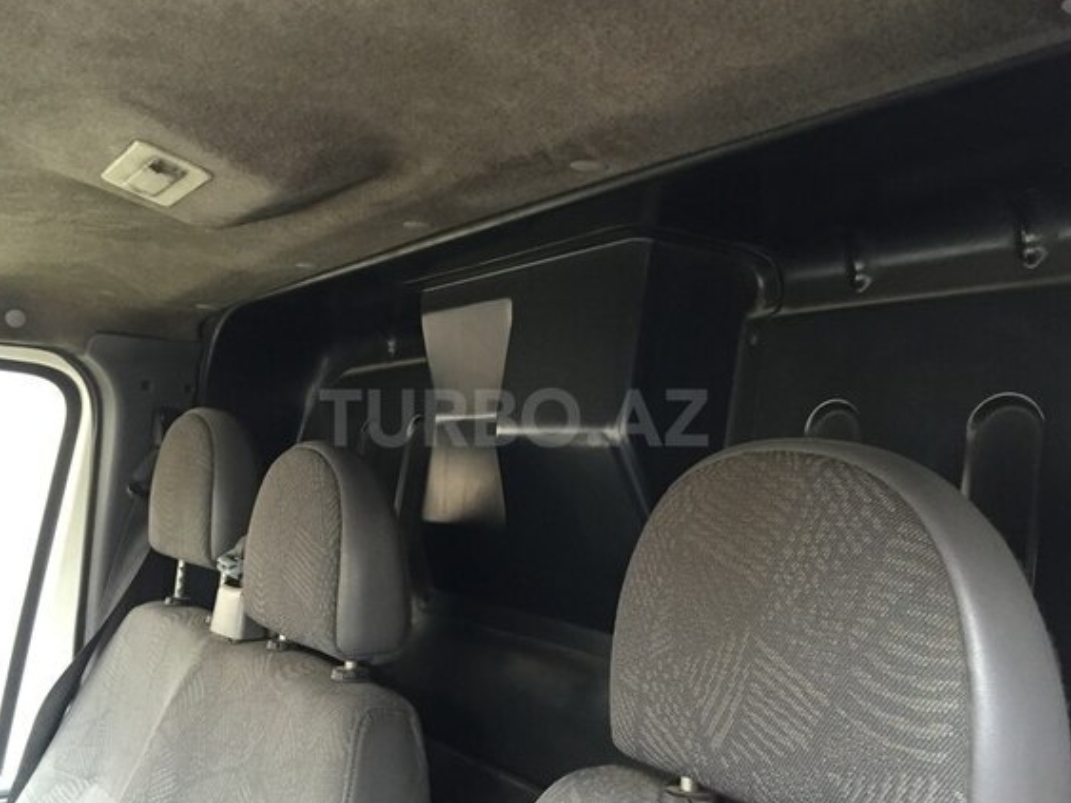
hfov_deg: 54.0
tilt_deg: +5.5
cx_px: 514
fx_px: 1052
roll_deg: -4.0
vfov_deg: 41.8
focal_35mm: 34
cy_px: 418
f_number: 2.2
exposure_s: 1/33
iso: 200
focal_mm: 4.15
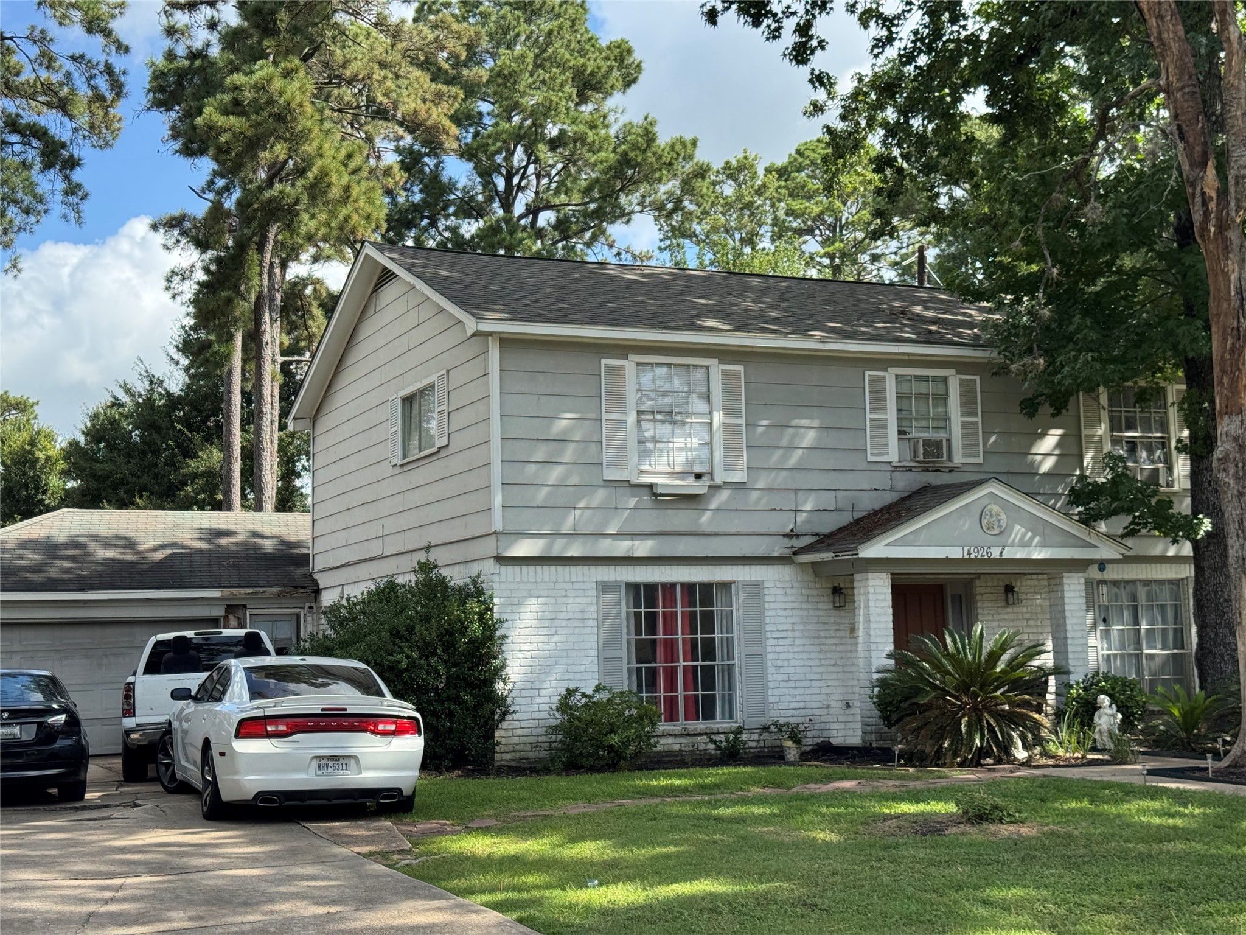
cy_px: 468
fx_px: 1728
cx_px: 623
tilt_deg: +7.2
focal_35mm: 48
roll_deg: +0.3
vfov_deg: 30.3
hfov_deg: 39.7
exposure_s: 1/1560
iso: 64
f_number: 1.78
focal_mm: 6.76
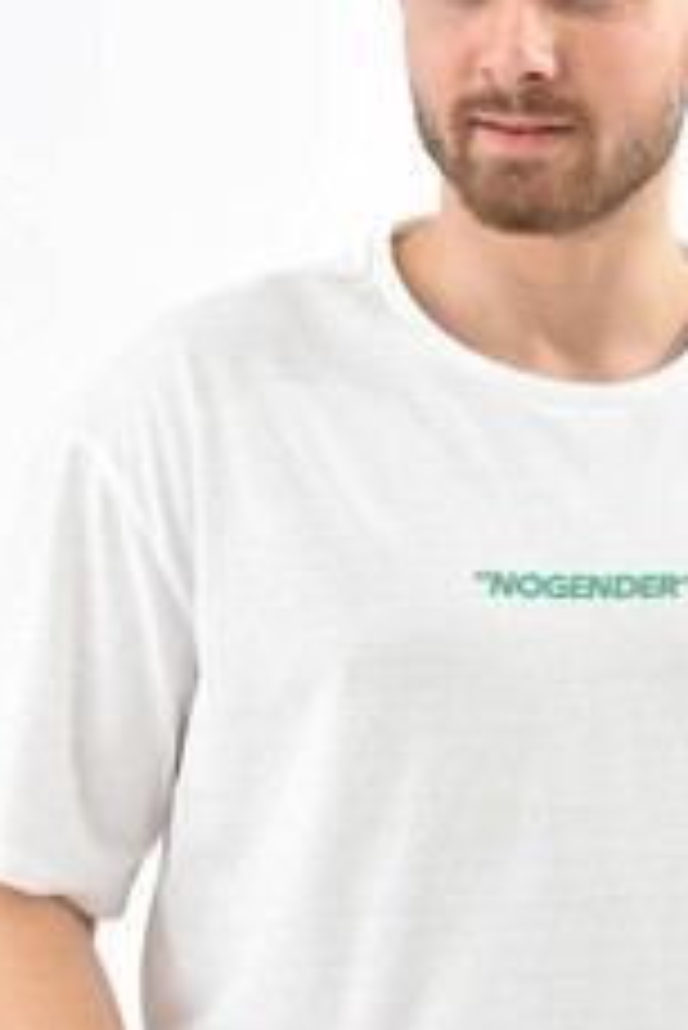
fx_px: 7814
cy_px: 706
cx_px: 499
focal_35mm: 273
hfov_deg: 5.0
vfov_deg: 7.5
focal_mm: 116
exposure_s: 1/160
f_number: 7.1
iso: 100
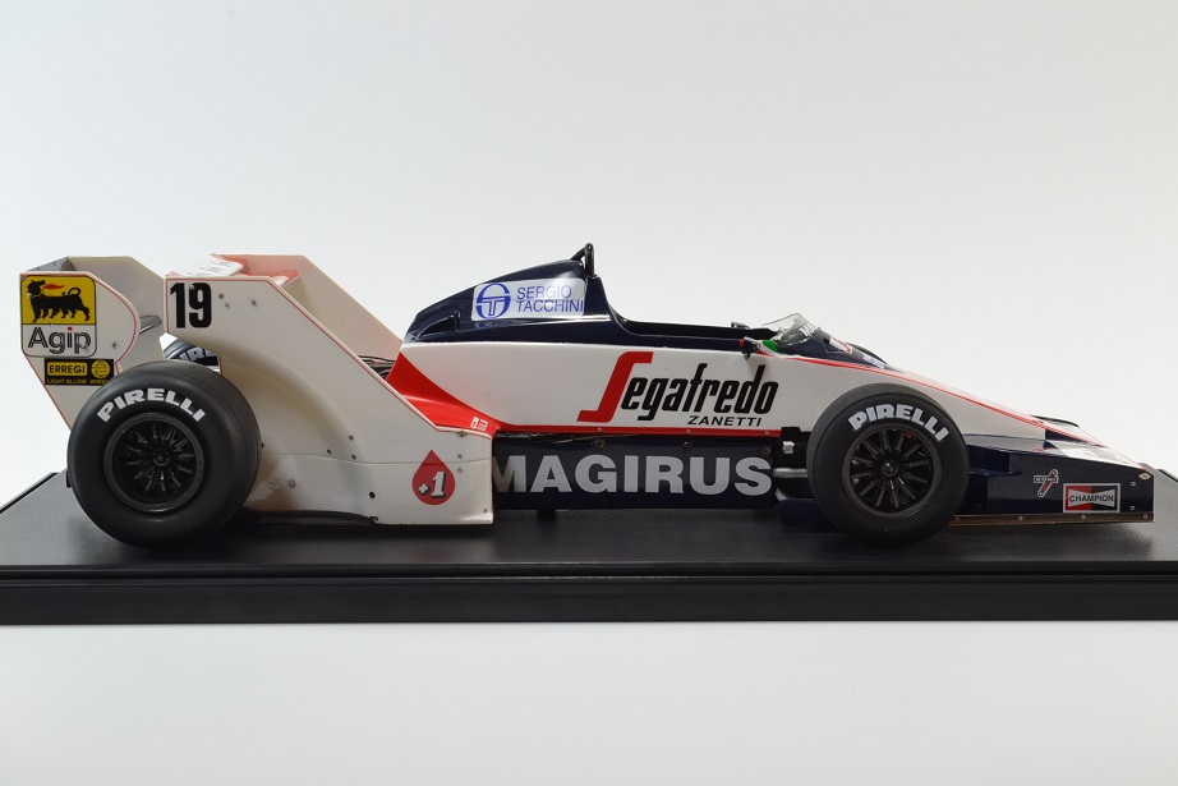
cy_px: 393
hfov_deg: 24.6
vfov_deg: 16.6
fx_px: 2700
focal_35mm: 82
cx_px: 589
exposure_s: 1/1.3
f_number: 16
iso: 200
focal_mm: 55
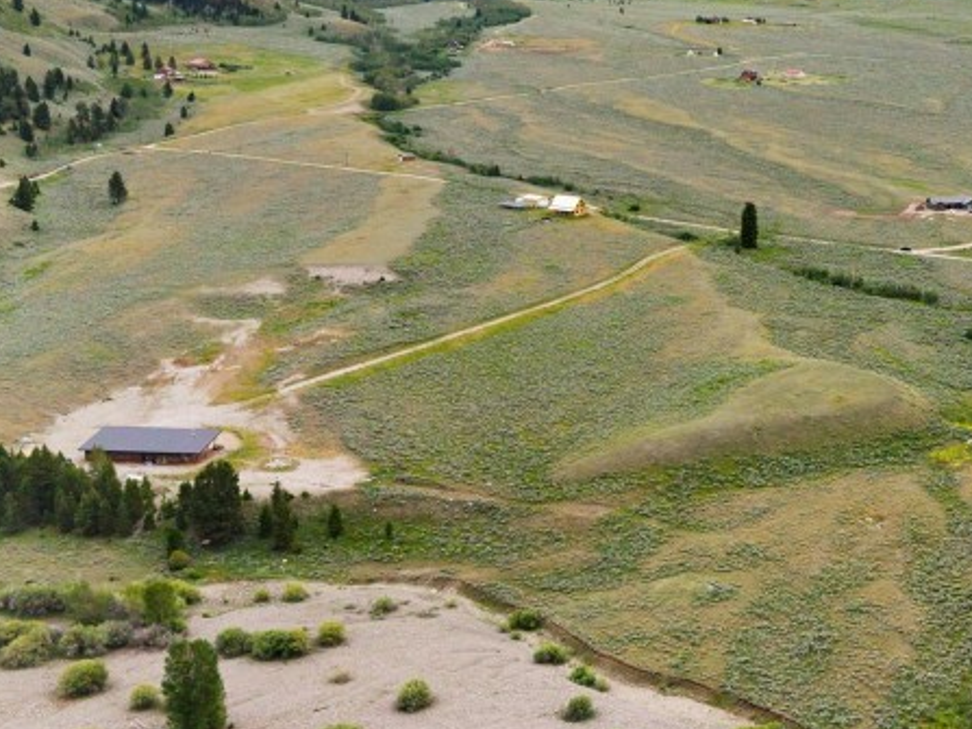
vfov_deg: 26.5
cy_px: 283
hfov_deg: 33.6
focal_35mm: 55
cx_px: 822
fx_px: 1544
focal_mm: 8.67
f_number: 1.8
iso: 200
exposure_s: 1/1600
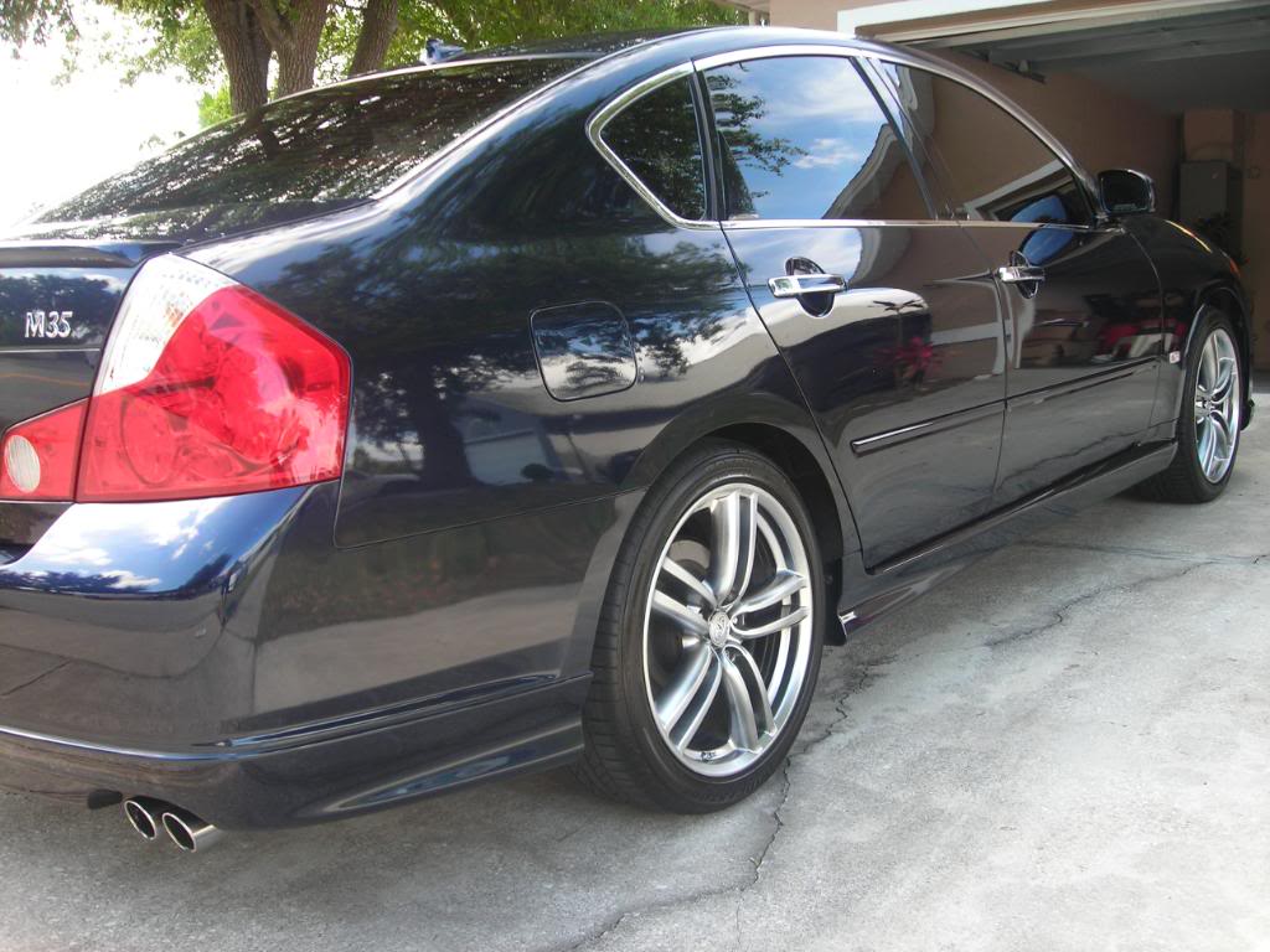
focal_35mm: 38
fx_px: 1394
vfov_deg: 37.7
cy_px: 476
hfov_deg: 49.0
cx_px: 635
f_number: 3.2
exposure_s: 1/44.3
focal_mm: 6.3
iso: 50
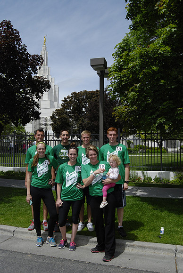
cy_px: 136
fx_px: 228
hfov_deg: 43.7
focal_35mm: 30
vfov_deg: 61.9
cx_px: 92
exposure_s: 1/800
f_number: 10
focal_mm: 20
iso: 400
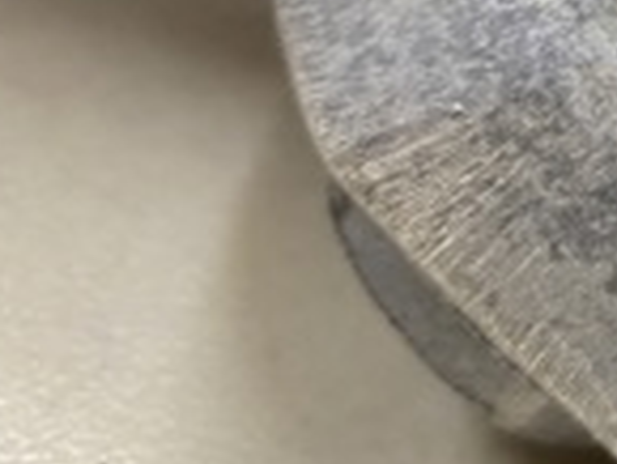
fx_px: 1962
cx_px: 1230
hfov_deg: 14.7
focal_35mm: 110
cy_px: -279
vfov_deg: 12.6
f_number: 1.8
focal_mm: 4.25
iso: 64
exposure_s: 1/50
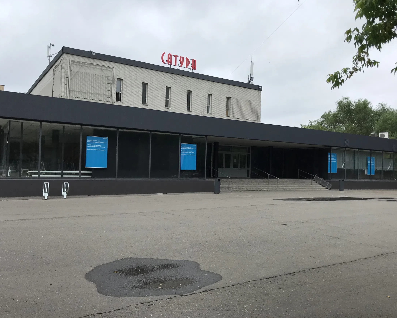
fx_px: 353
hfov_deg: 58.7
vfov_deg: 48.5
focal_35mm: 30
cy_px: 161
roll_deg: -1.1
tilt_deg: +3.9
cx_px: 214
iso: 20
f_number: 1.8
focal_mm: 3.99
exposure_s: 1/879
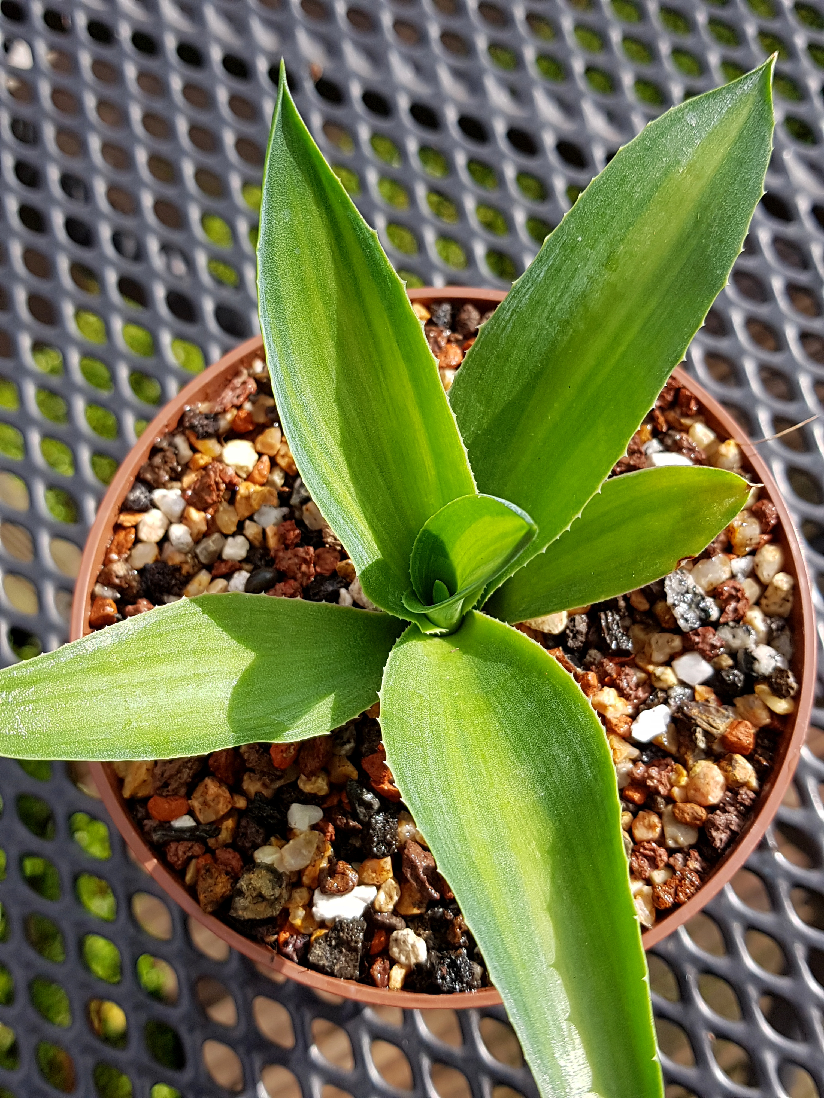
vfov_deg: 67.3
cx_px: 412
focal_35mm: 26
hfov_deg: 53.1
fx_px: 825
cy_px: 549
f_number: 1.7
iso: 50
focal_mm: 4.2
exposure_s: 1/1412
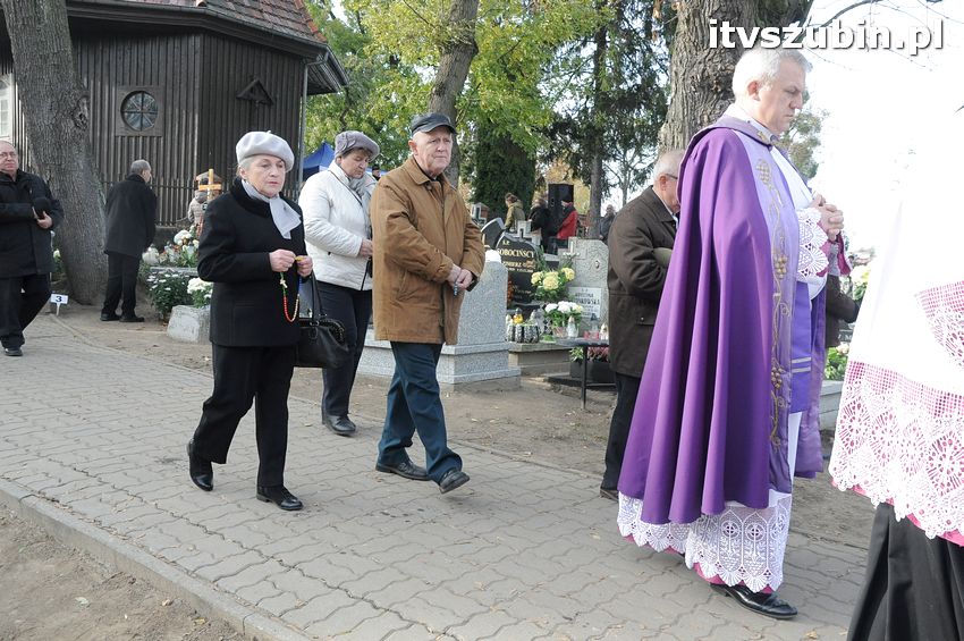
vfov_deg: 41.6
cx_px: 482
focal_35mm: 32
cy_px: 320
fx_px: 843
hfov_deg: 59.5
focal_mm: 21
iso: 800
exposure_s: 1/250
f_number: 8
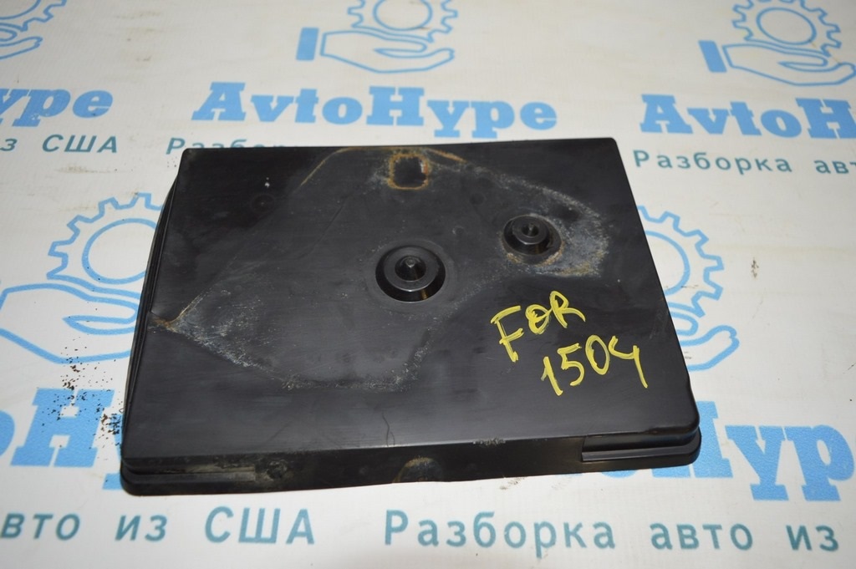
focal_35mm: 27
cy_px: 284
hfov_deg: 67.4
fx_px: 641
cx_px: 428
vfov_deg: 47.9
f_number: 4
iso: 400
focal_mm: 18
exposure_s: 1/60
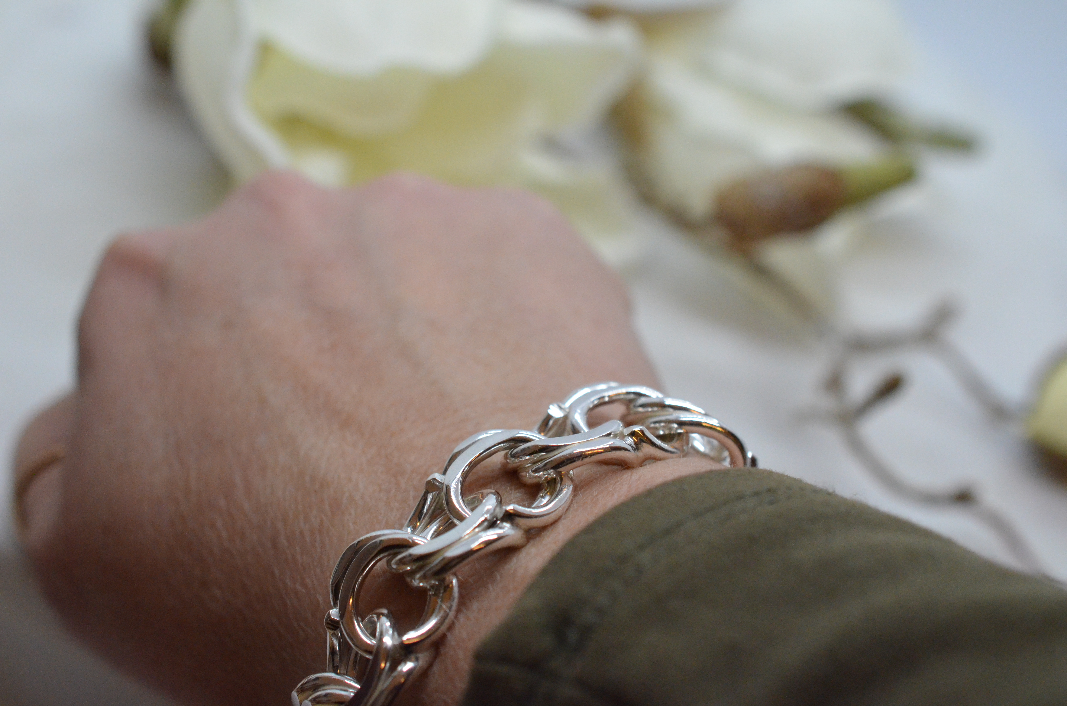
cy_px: 353
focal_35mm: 60
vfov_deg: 22.5
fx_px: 1775
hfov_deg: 33.5
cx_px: 534
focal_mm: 40
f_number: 5
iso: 3200
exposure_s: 1/2000
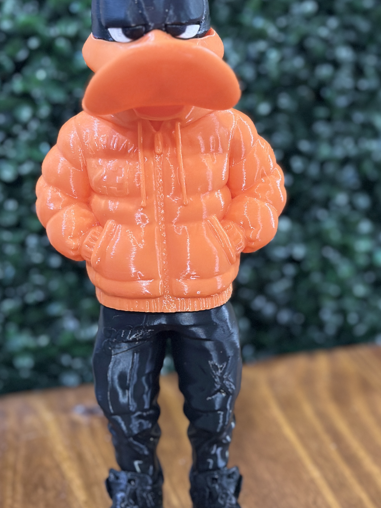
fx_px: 1071
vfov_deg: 26.7
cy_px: 276
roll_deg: +1.7
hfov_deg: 20.2
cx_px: 191
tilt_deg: -19.0
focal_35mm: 73
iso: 500
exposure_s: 1/33
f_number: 1.78
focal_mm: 6.86
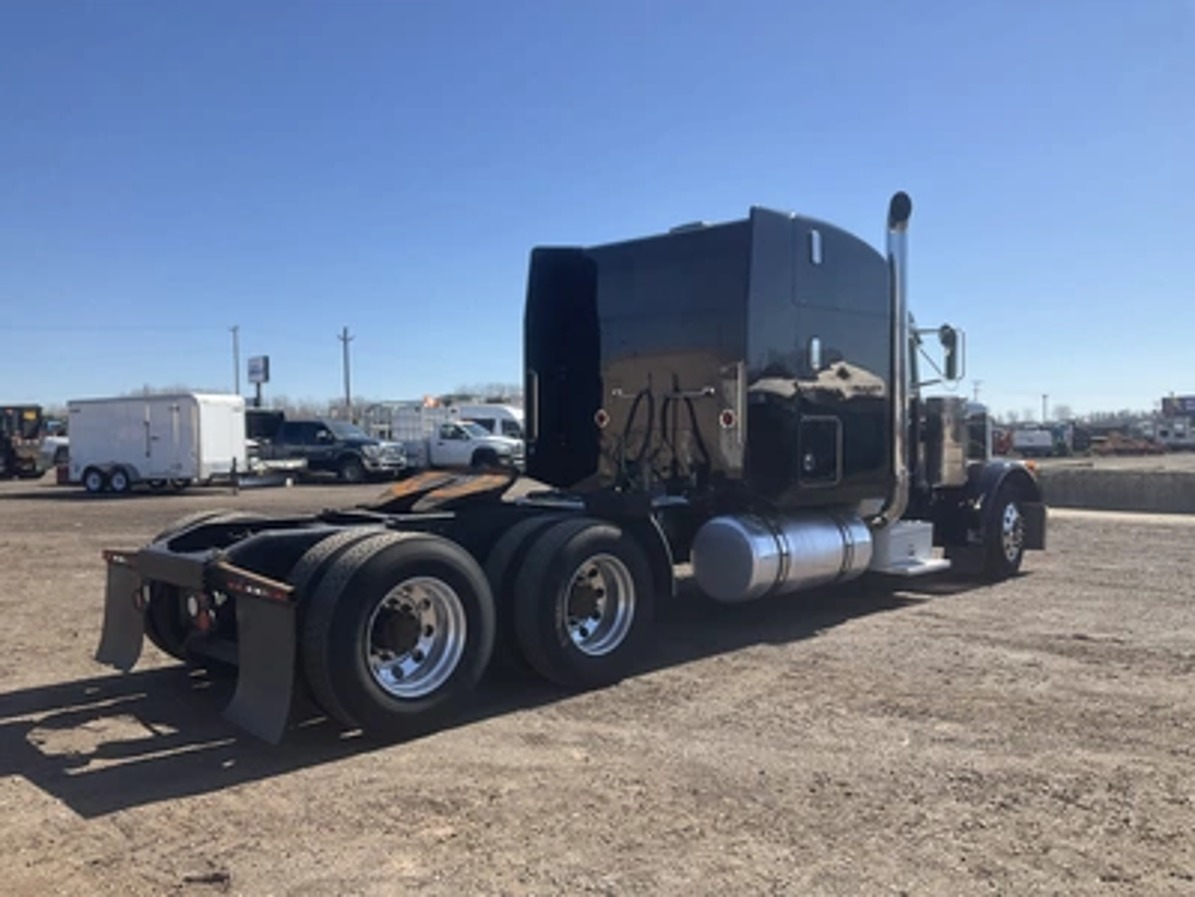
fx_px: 1001
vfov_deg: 48.2
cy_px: 448
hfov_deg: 61.7
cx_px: 598
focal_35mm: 29
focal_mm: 3
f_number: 1.8
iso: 25
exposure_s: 1/1848
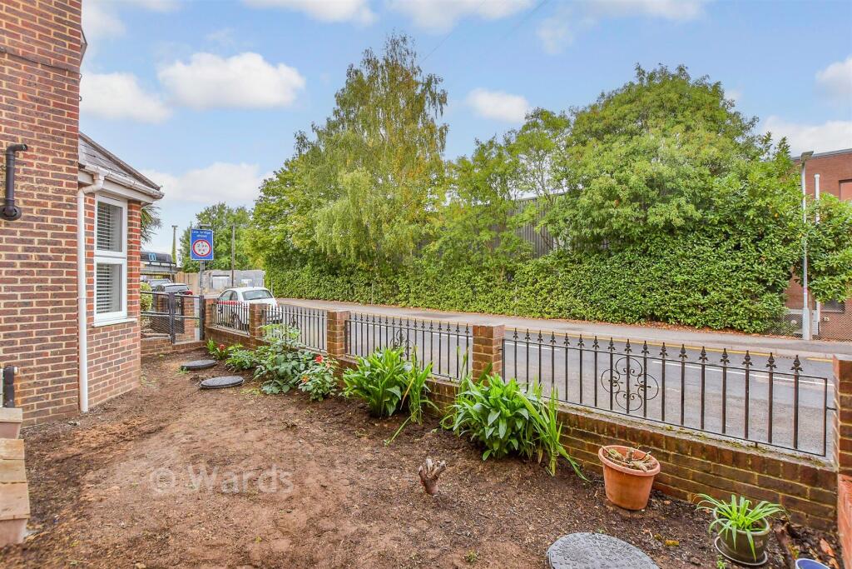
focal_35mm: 15
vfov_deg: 77.3
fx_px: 355
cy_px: 284
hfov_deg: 100.4
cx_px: 426
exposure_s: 1/80
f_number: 8
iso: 320
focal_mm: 10
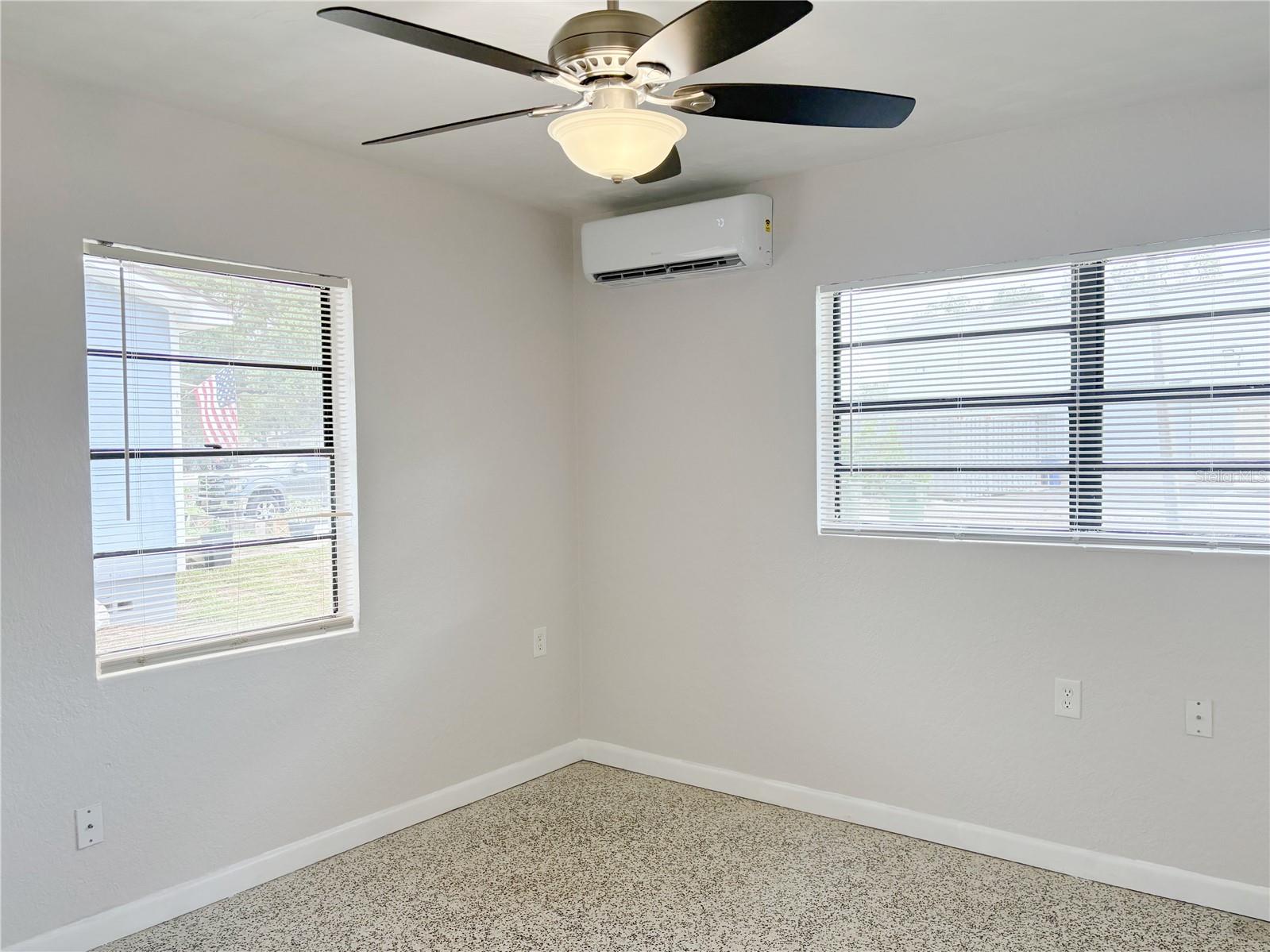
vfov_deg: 53.1
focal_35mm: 26
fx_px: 954
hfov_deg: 67.3
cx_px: 635
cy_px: 476
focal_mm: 5.96
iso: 80
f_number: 1.6
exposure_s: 1/230
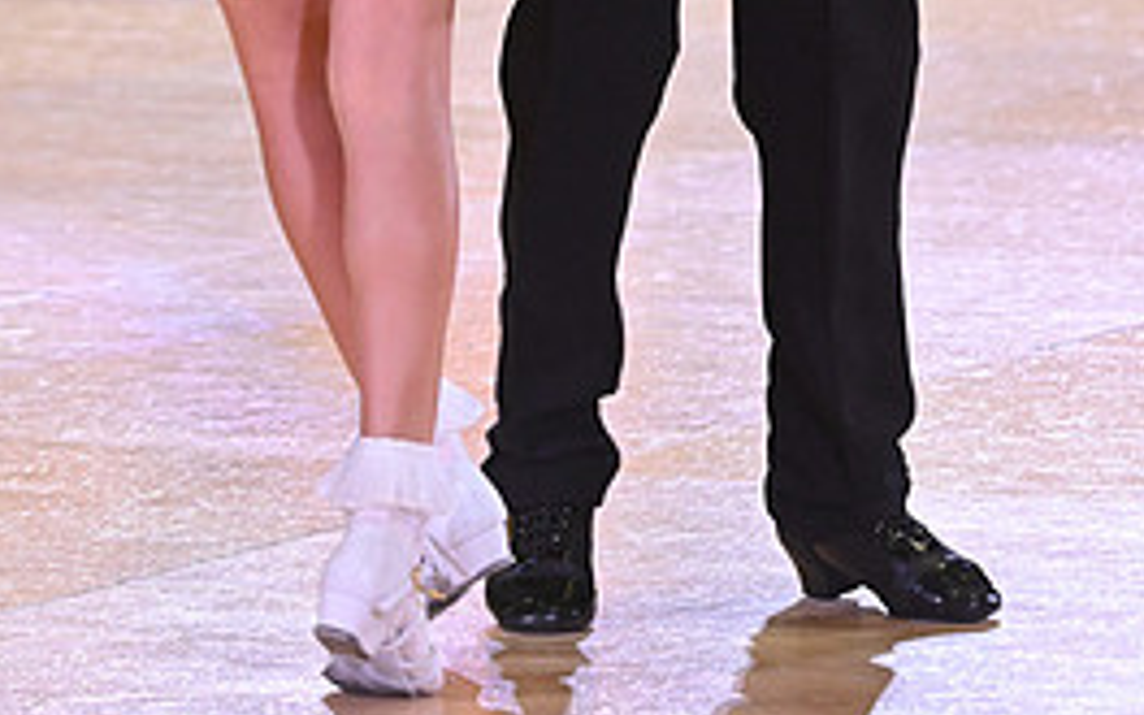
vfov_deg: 3.7
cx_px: 578
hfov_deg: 5.9
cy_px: -342
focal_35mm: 358
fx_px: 11162
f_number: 7.1
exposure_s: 1/400
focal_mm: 160
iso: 4000
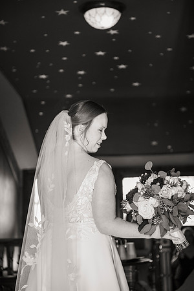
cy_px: 146
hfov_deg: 19.5
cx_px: 97
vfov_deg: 28.8
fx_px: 566
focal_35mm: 70
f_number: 2.8
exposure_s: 1/200
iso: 2000
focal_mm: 70
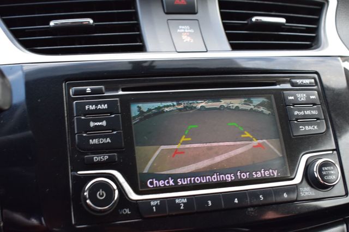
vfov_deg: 28.0
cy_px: 116
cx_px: 174
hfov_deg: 41.1
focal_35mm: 48
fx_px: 465
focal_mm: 32
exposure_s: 1/40
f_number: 7.1
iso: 400
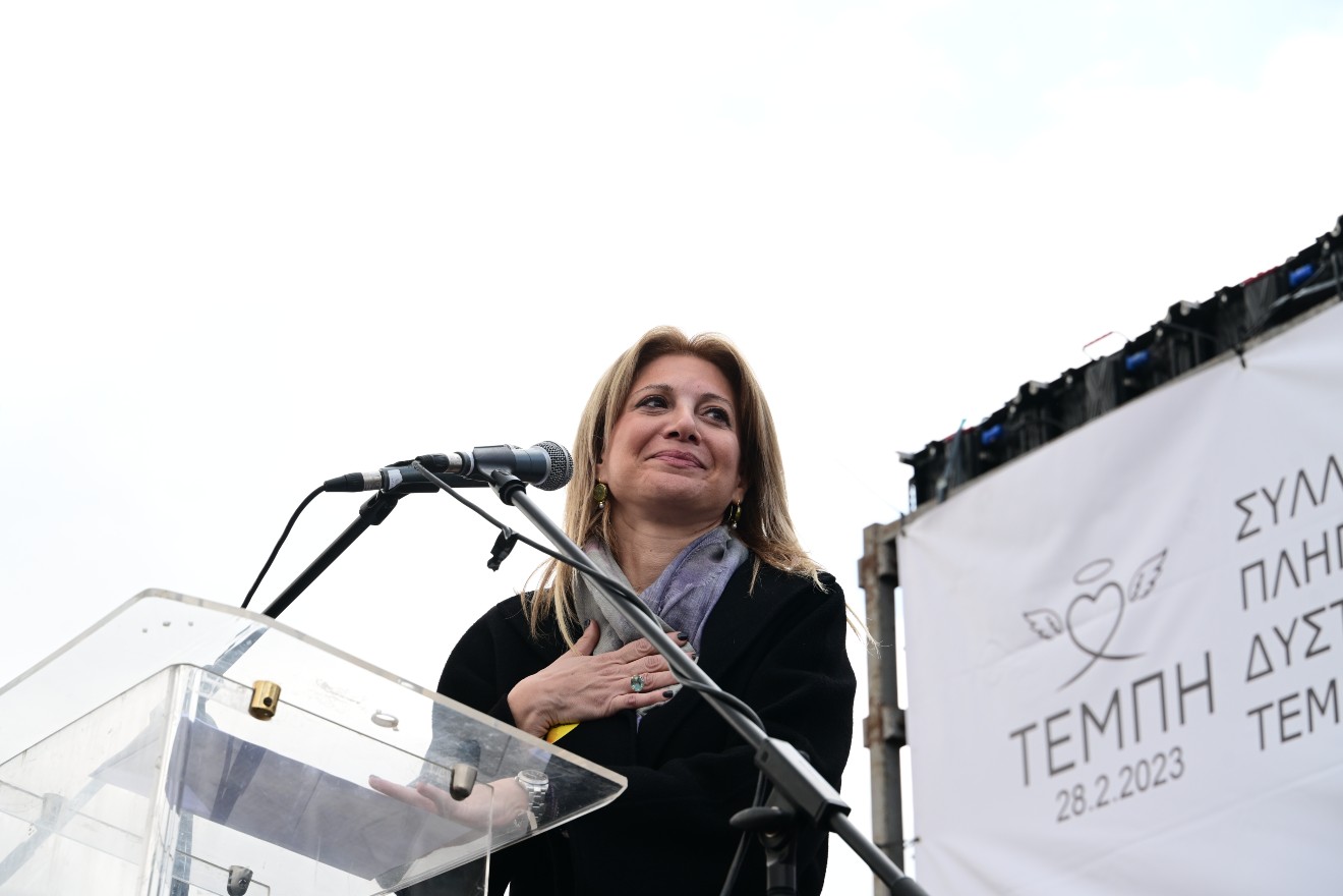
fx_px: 2798
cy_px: 448
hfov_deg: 27.0
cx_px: 672
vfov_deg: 18.2
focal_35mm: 75
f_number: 6.3
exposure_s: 1/640
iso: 400
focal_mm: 75
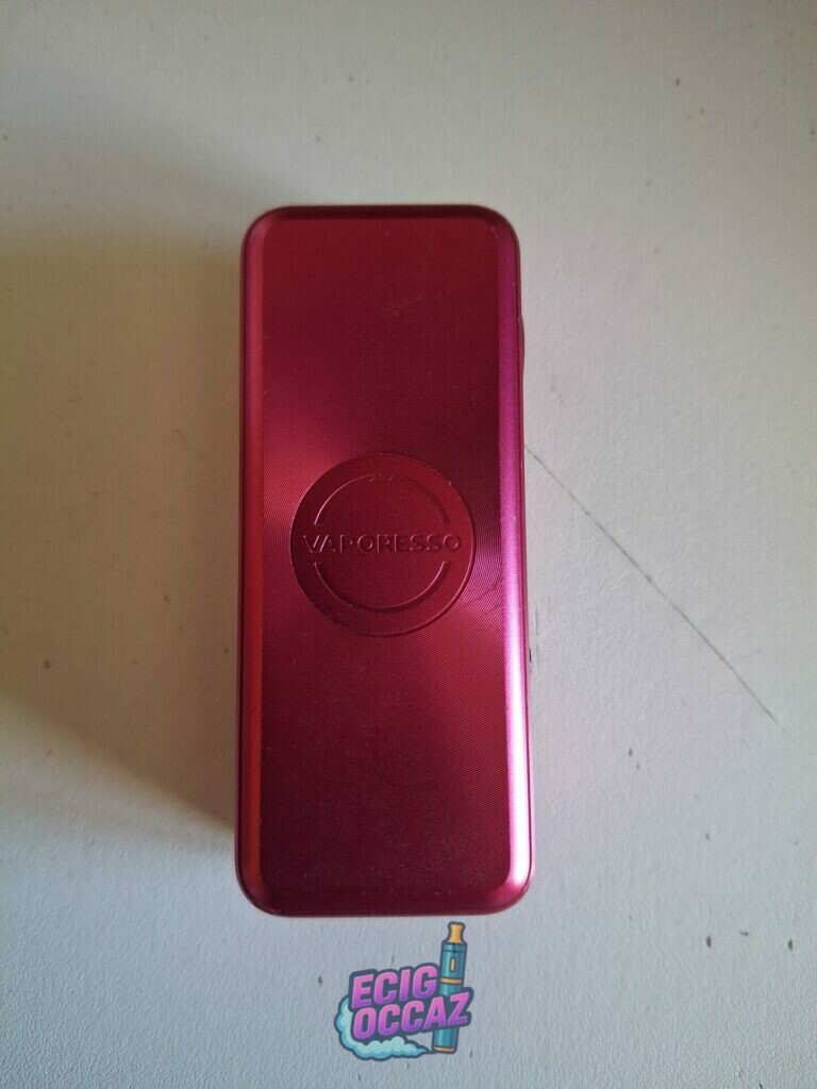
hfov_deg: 54.9
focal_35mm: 25
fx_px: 787
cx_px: 408
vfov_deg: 69.4
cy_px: 544
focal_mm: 4.69
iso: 160
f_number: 1.8
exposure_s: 1/50
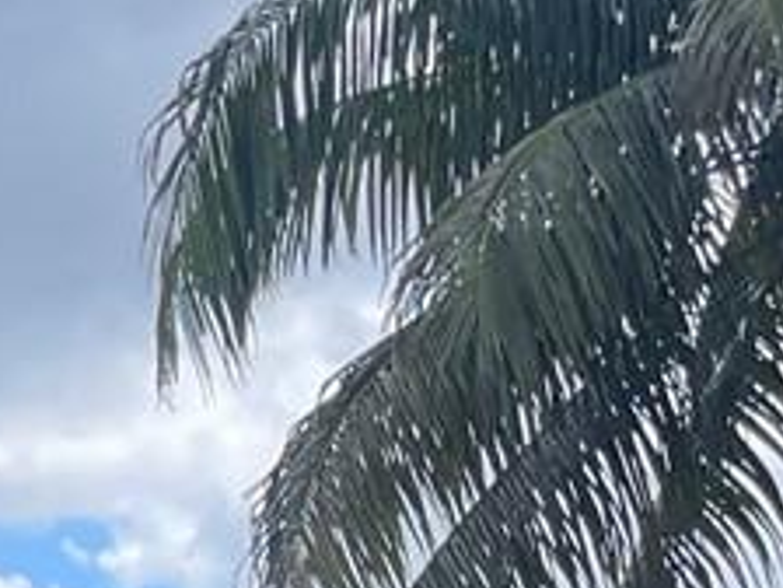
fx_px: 4207
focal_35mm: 186
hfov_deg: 9.3
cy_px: 976
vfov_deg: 7.8
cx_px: -1199
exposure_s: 1/1195
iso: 32
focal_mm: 4.2
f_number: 1.6
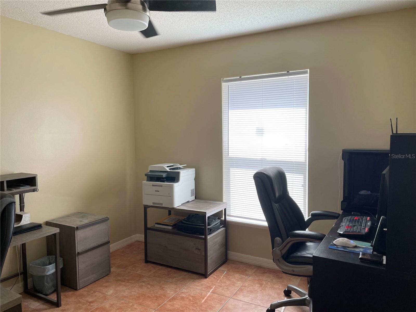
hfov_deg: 67.3
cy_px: 156
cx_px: 208
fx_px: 312
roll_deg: +0.5
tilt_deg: -4.8
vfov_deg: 53.1
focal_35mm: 26
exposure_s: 1/121
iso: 80
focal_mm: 4.2
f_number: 1.6
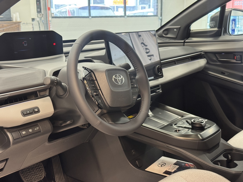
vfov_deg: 30.3
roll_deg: +1.3
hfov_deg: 39.7
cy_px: 91
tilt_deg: -12.6
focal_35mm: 48
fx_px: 337
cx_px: 122
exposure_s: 1/33
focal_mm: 6.76
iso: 250
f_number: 1.78
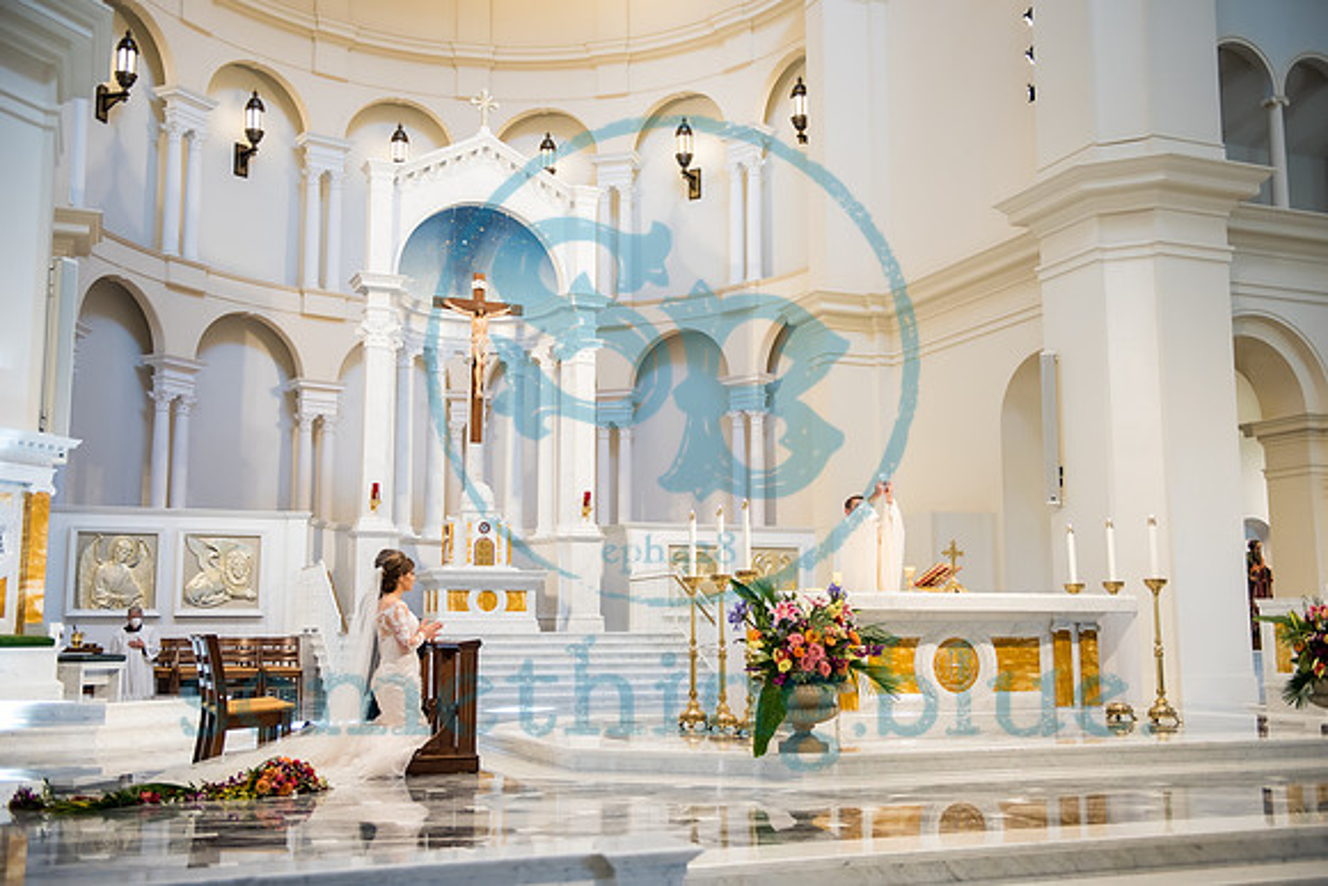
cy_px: 443
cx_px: 667
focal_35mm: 38
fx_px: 1413
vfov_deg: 34.8
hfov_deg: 50.3
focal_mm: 38
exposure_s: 1/200
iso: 1000
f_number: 2.8
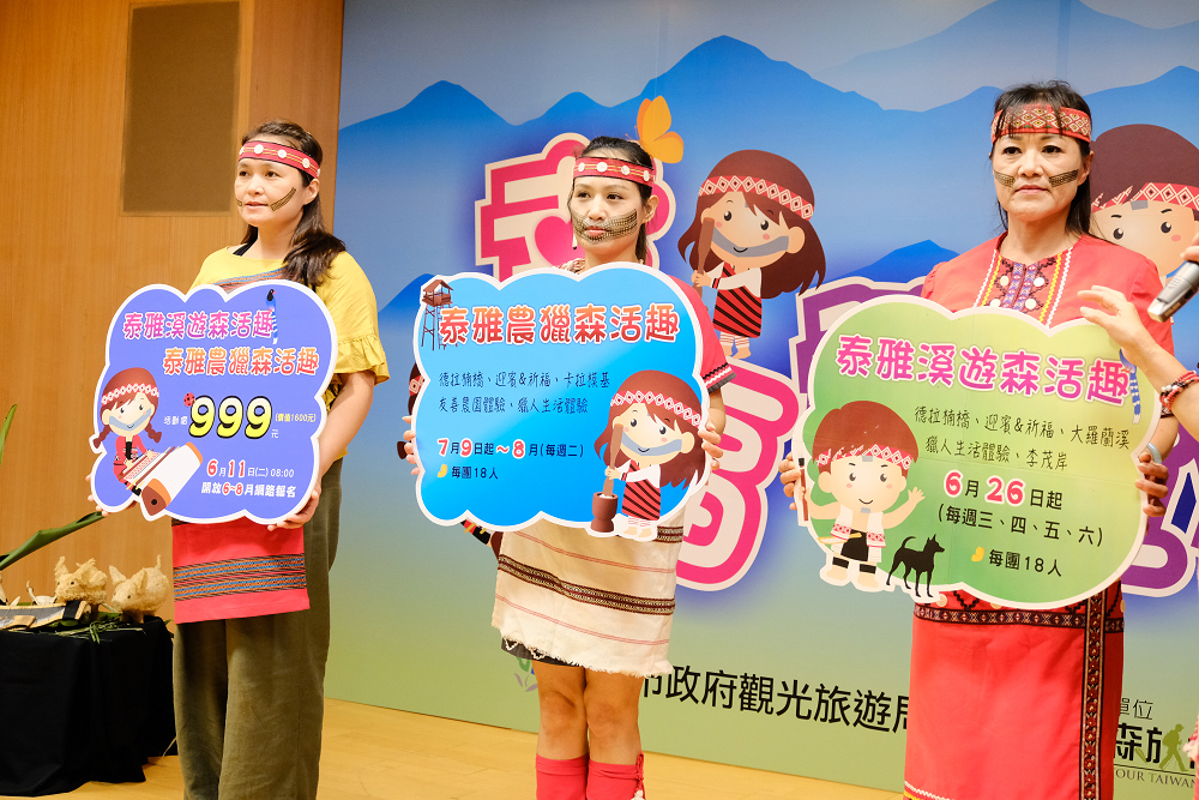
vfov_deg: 25.1
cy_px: 400
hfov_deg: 36.9
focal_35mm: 54
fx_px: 1799
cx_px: 600
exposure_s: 1/100
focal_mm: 35.8
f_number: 4
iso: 2500
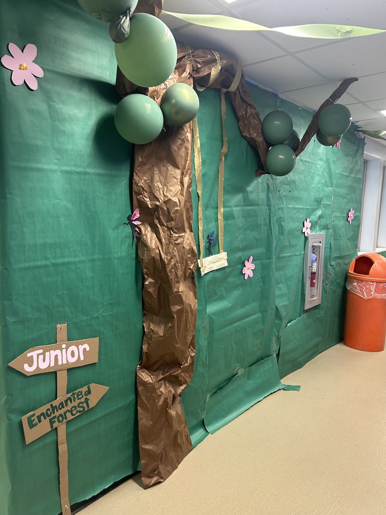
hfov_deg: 53.1
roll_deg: -1.2
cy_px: 258
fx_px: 387
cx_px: 193
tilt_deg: -6.5
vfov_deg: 67.3
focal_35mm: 26
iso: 125
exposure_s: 1/60
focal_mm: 5.7
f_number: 1.5
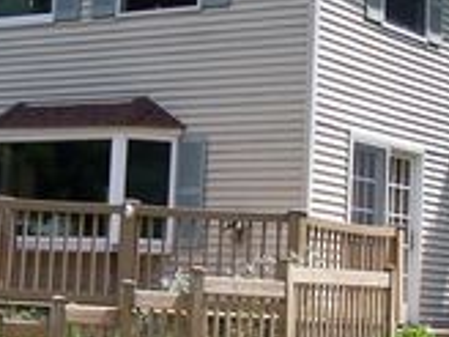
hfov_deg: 17.0
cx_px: 203
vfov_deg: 12.8
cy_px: 130
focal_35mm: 116
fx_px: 1505
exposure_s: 1/800
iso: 80
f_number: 2.8
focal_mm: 6.3
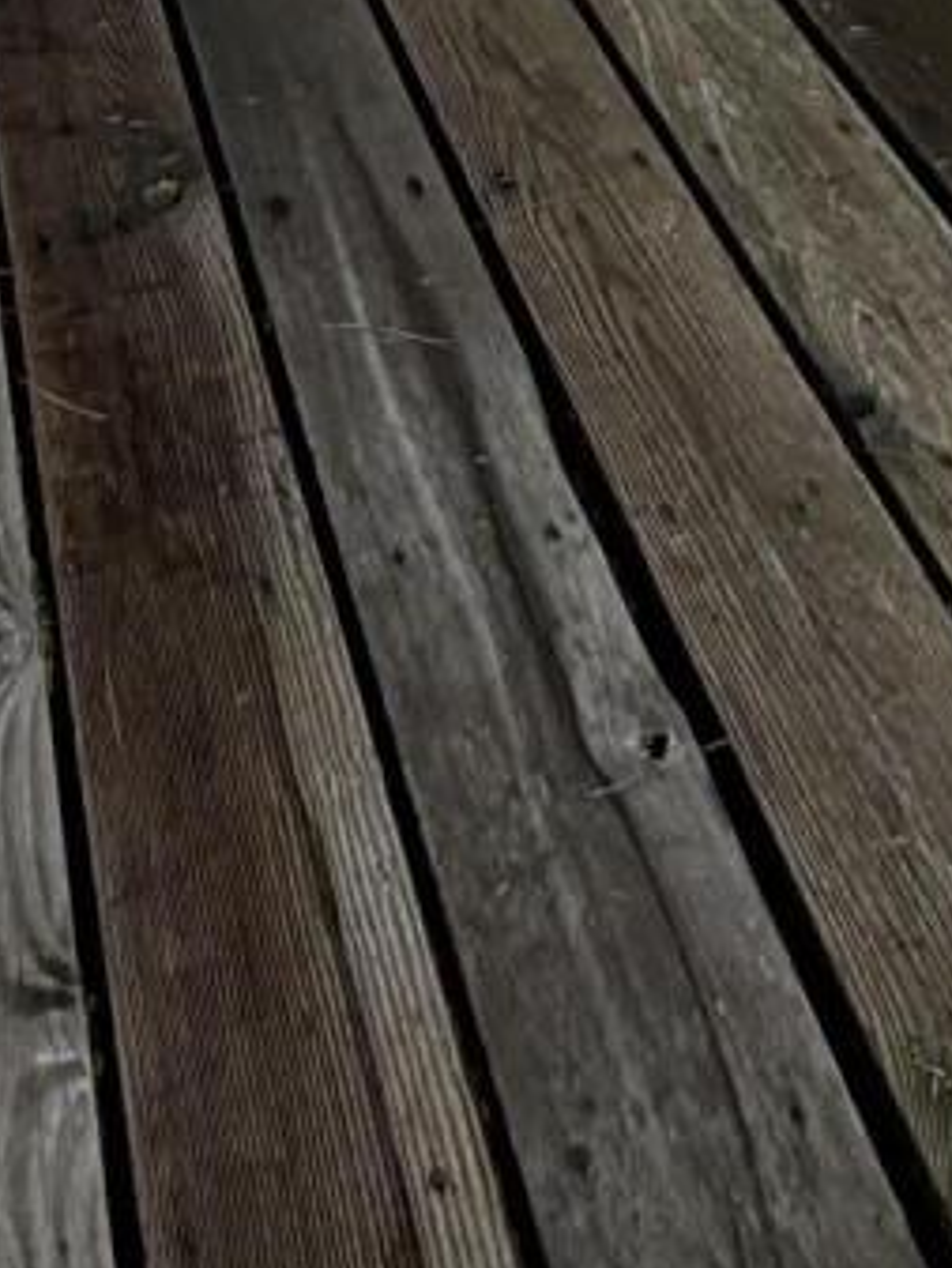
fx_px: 3042
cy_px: -1332
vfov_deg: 16.9
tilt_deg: +2.2
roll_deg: -0.3
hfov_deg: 17.8
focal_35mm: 83
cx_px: 572
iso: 40
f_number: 2.2
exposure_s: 1/579
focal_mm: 2.22
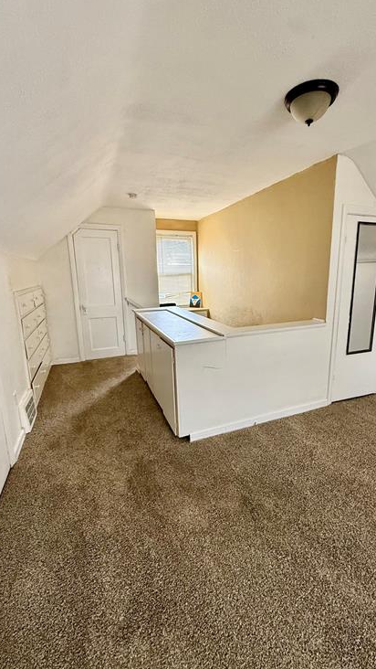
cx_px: 208
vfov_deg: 99.4
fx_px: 283
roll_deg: +0.4
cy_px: 332
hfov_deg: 66.9
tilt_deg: -11.0
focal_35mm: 16
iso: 500
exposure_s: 1/120
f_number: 2.2
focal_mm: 2.22
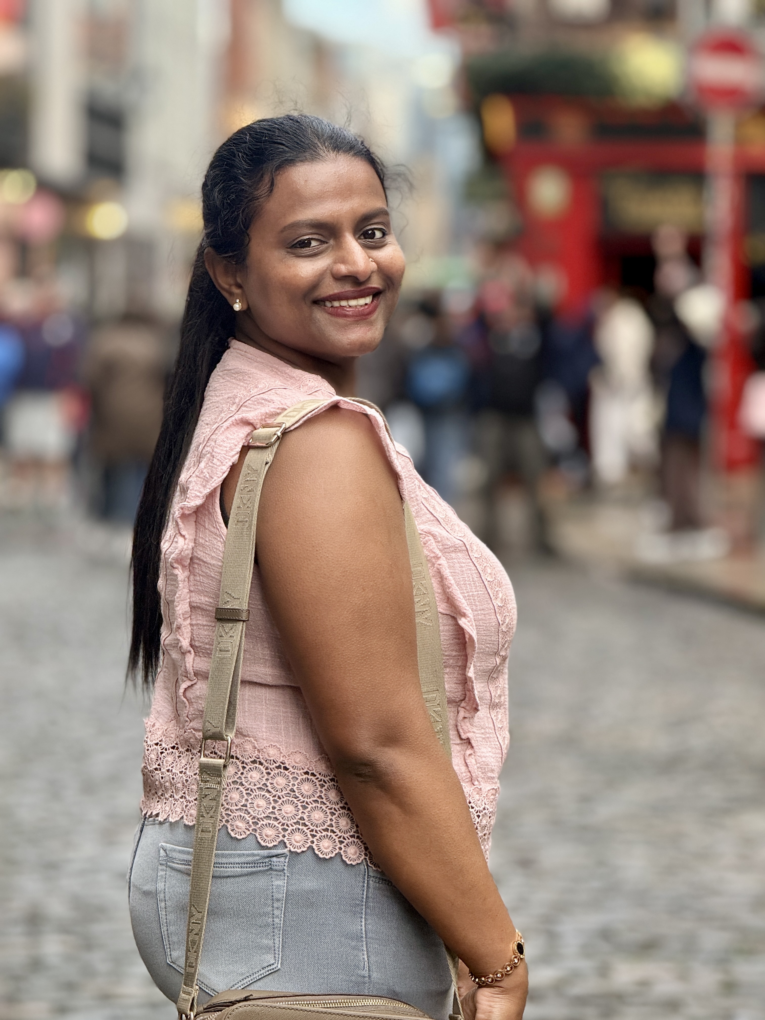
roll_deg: -1.5
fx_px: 3536
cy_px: 510
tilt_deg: -3.1
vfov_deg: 16.4
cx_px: 382
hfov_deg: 12.3
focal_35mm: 120
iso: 64
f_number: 2.8
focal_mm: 15.66
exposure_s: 1/100
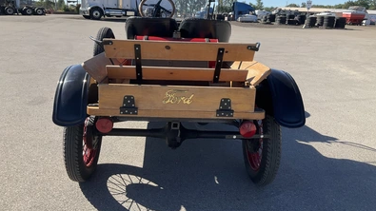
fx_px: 319
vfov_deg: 36.5
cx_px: 188
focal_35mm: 32
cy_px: 82
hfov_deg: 61.0
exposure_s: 1/1121
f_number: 1.8
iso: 25
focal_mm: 3
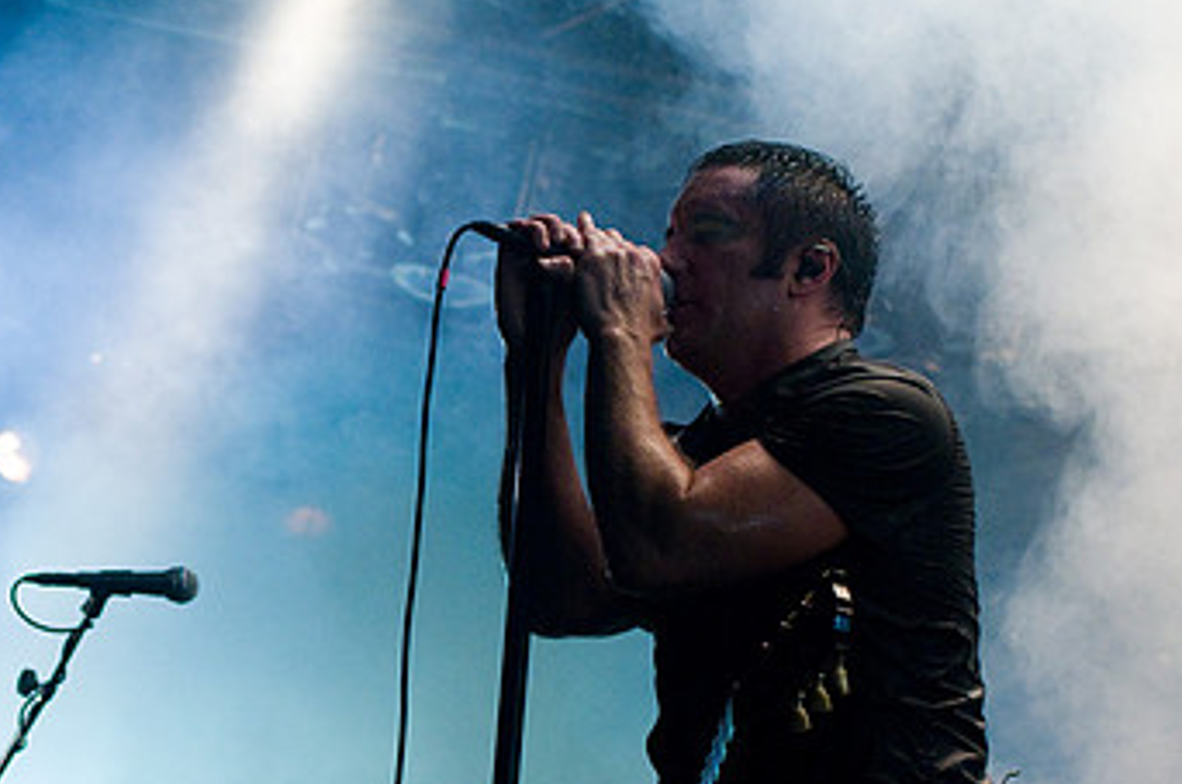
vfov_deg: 12.2
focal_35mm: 112
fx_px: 3672
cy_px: 534
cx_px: 232
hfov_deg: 18.1
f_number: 3.5
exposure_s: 1/250
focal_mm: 44
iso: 1000
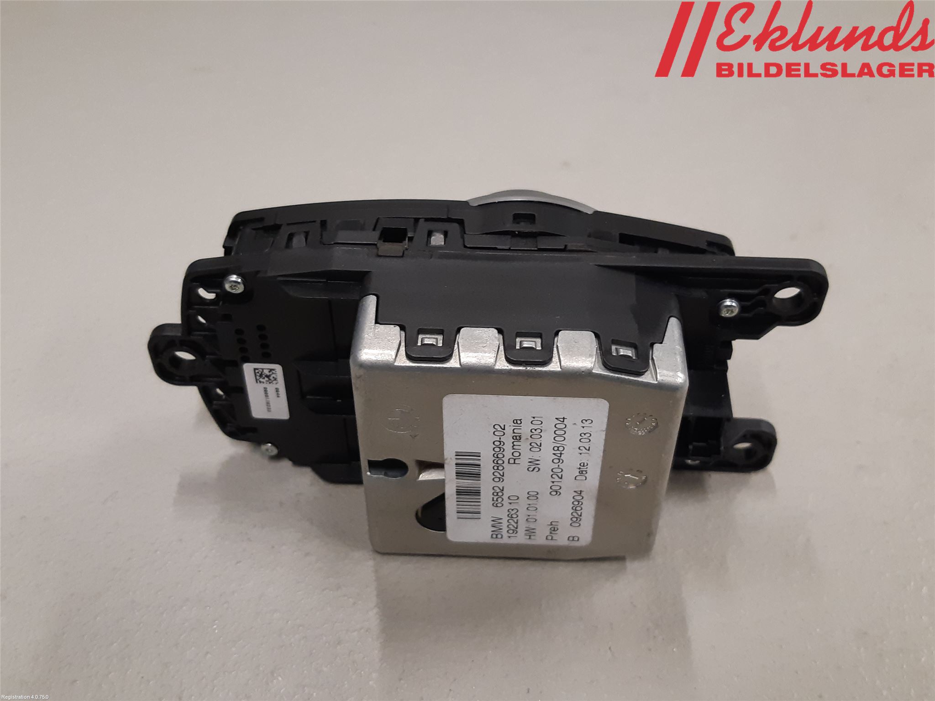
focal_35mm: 26
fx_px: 702
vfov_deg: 53.1
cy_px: 350
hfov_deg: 67.3
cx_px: 468
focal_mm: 3.93
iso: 200
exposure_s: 1/50
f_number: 1.7
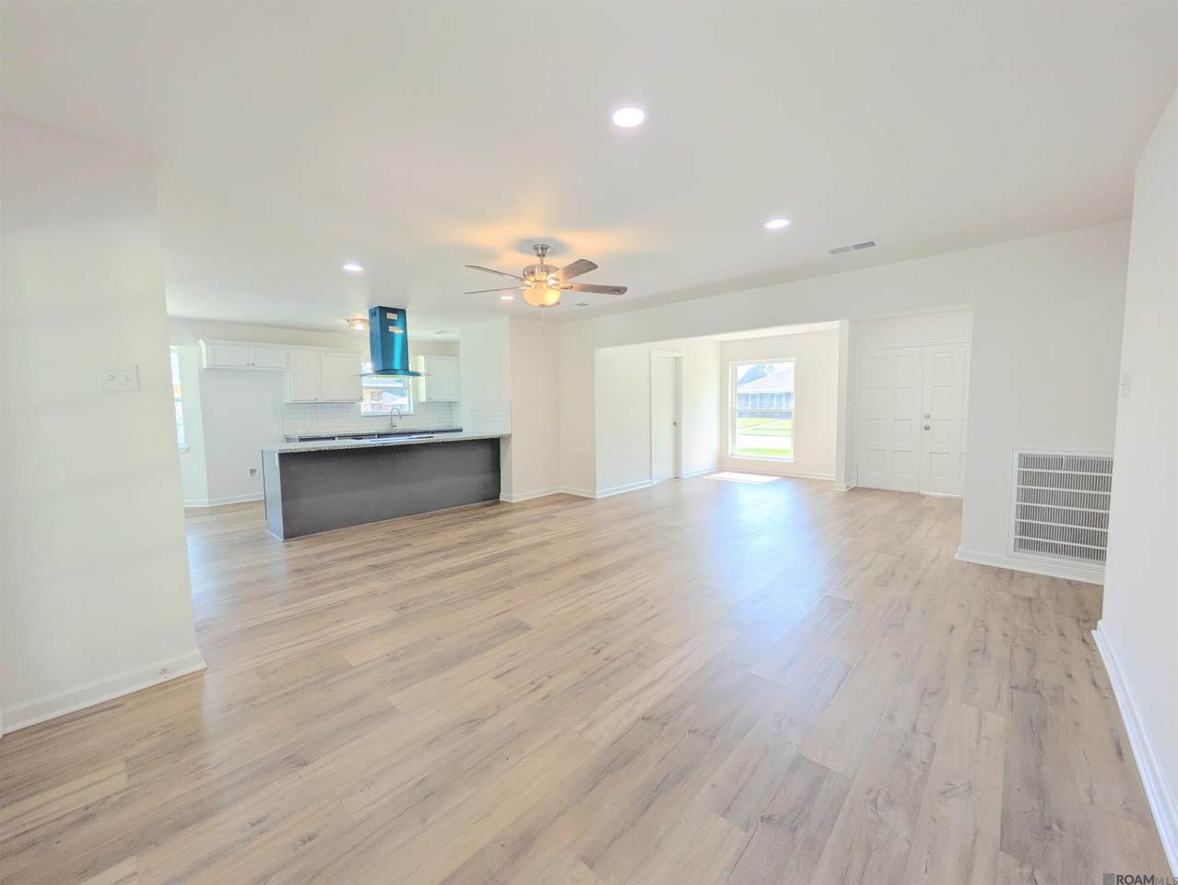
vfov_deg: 85.7
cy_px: 442
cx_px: 589
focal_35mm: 14
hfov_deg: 102.0
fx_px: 477
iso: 52
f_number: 2.2
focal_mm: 1.83
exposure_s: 1/180
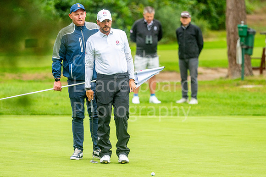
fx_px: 3323
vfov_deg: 3.1
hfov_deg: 4.6
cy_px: 88
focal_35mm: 450
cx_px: 133
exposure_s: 1/800
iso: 800
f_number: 4
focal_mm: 300
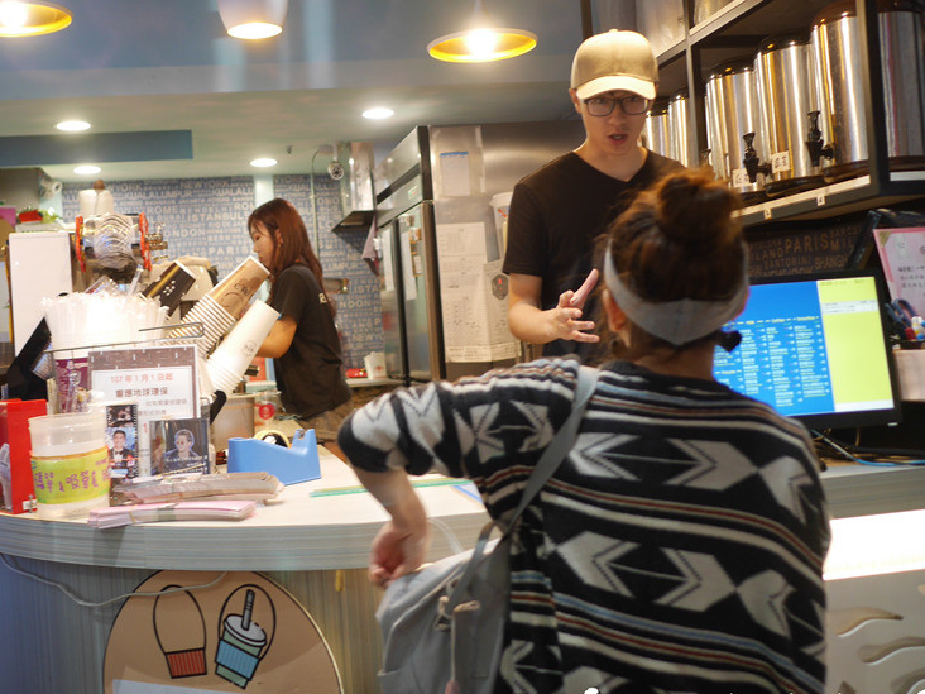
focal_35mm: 41
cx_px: 382
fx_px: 1096
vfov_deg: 35.1
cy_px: 319
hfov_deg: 45.6
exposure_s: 1/60
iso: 320
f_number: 1.7
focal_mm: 15
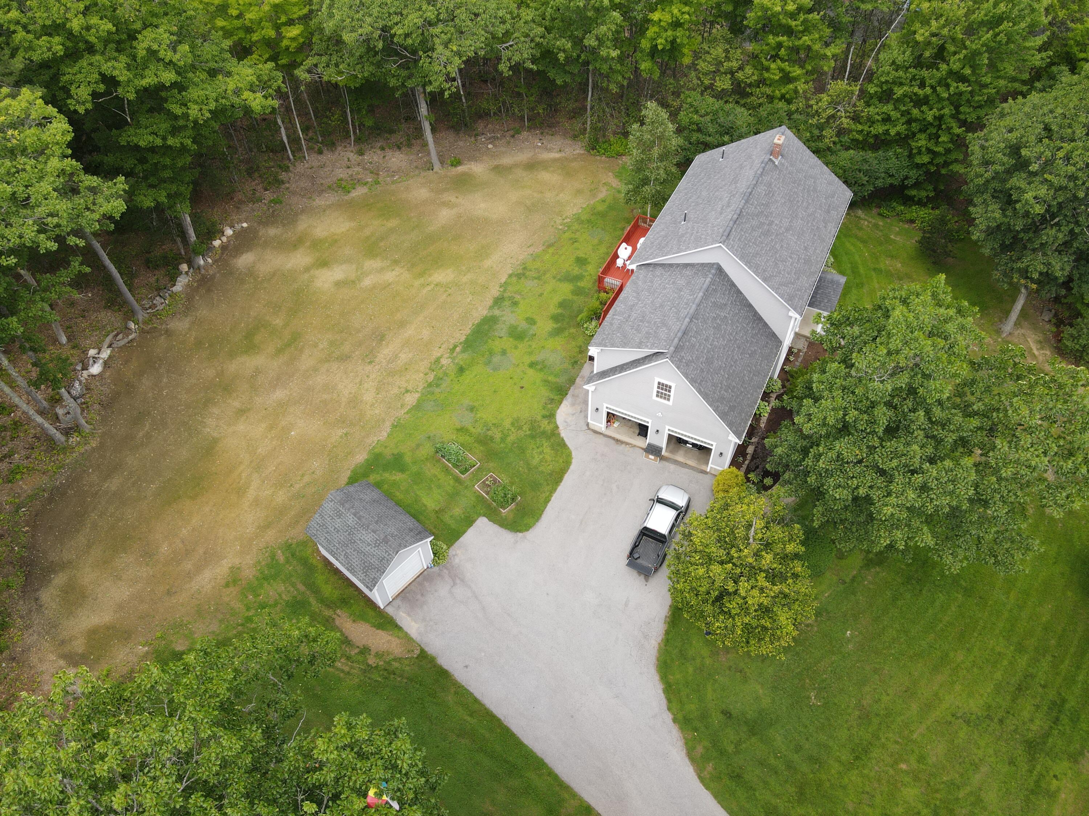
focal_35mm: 24
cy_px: 408
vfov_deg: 56.8
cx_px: 544
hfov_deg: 71.6
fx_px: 755
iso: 100
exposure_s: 1/160
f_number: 2.8
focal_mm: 4.5
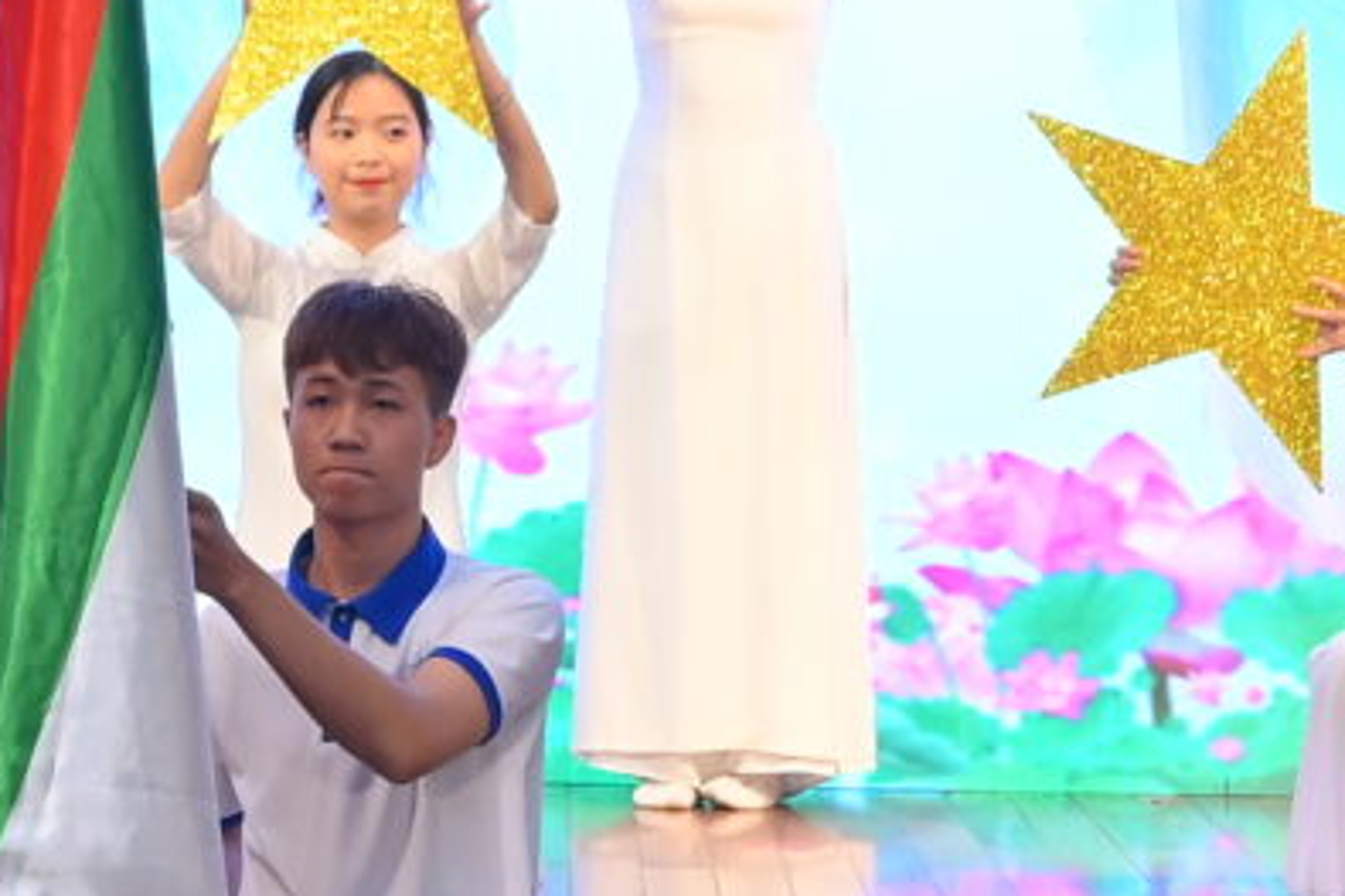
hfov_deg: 10.2
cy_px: -196
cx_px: 415
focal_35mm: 201
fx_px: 7506
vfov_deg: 6.8
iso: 400
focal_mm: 31
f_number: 4
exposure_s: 1/160
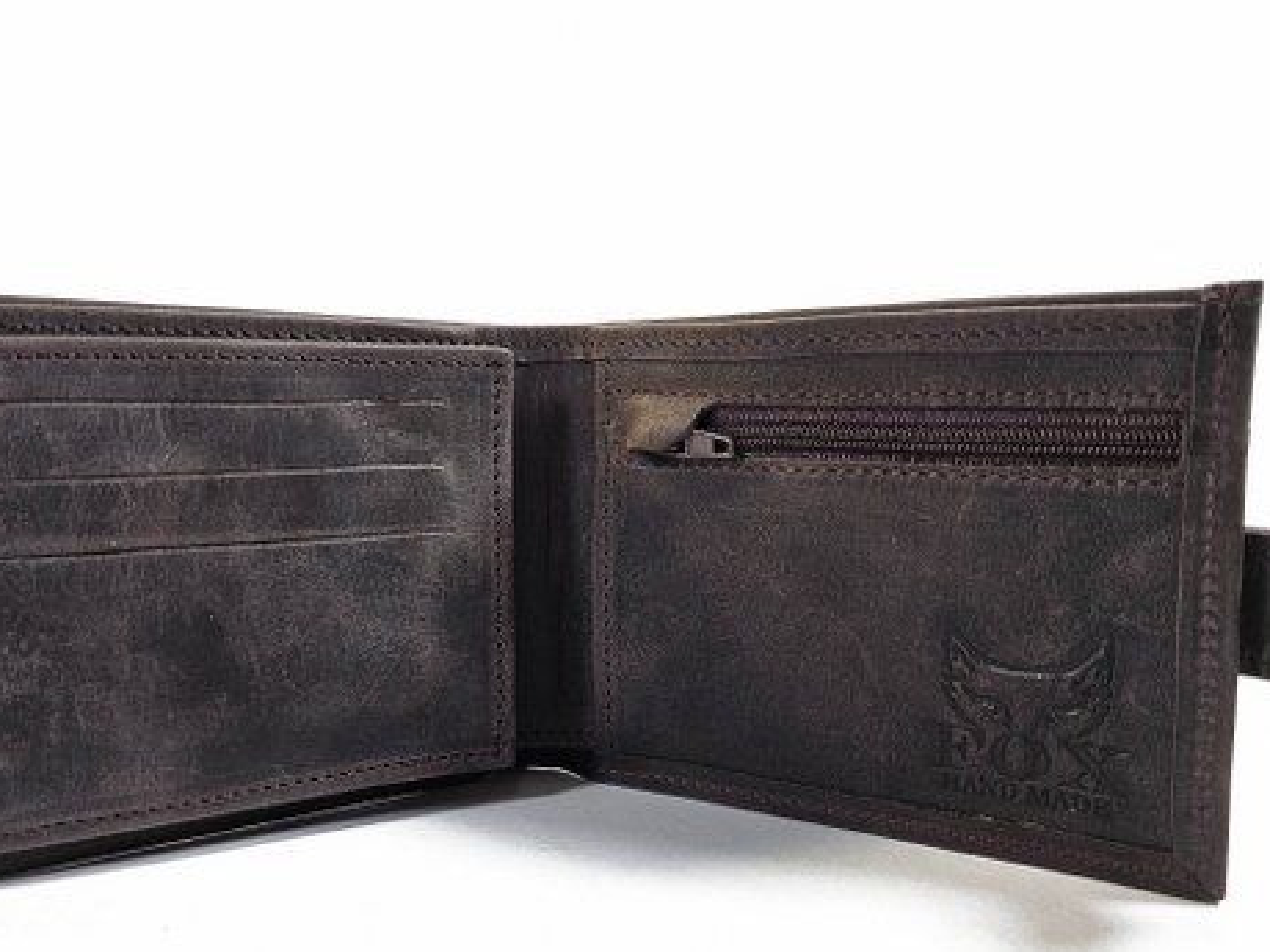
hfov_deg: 56.7
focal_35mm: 32
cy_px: 571
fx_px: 1174
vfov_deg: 43.9
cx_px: 558
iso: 16
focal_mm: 6.3
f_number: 1.7
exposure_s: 1/100
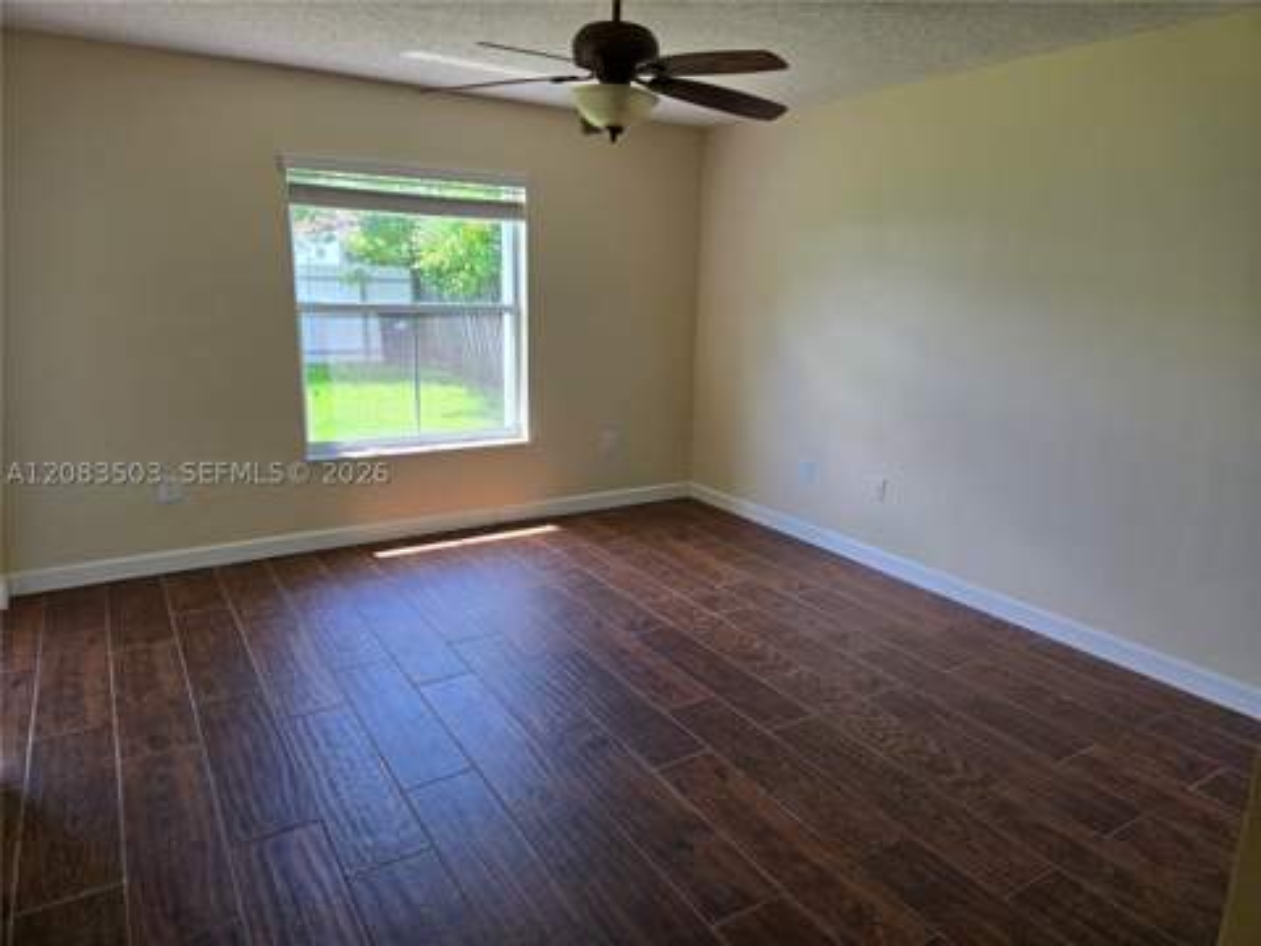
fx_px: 838
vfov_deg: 58.9
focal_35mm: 23
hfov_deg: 73.9
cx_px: 630
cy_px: 473
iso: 50
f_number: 1.8
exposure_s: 1/180
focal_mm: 5.4
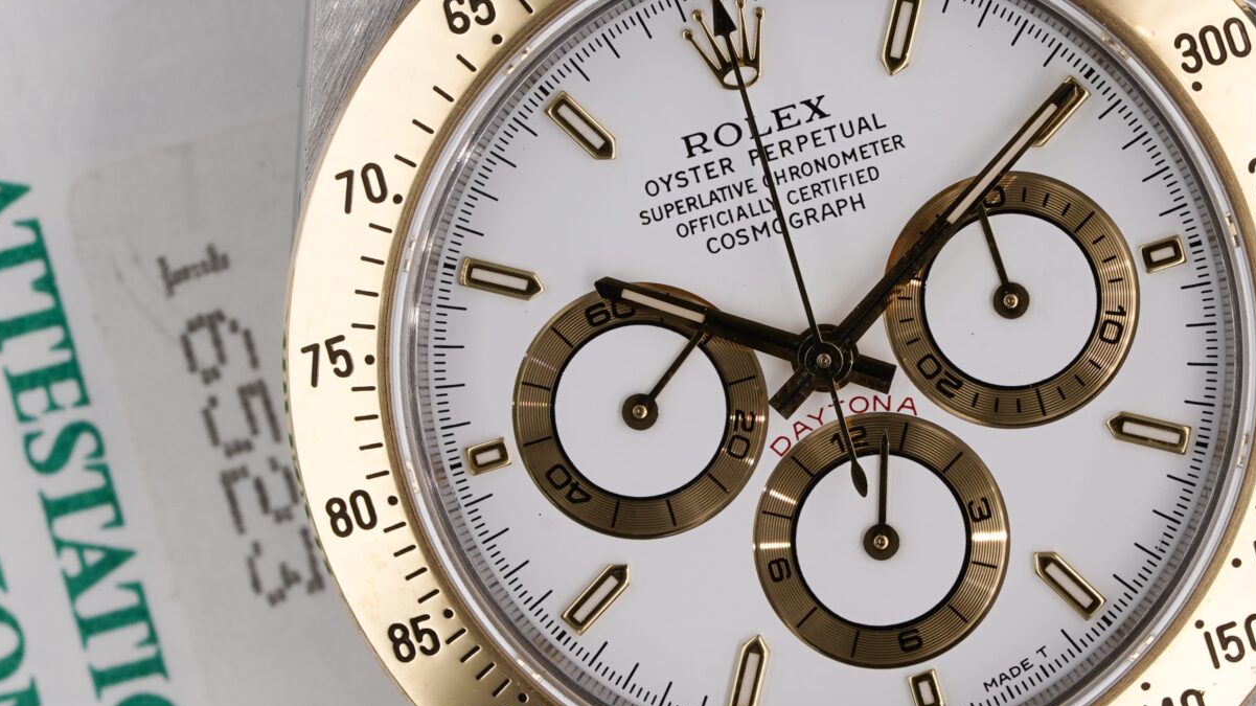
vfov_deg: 6.0
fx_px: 6693
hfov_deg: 10.7
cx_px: 816
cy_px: 349
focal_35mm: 201
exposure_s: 1/30
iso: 200
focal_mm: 90
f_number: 14
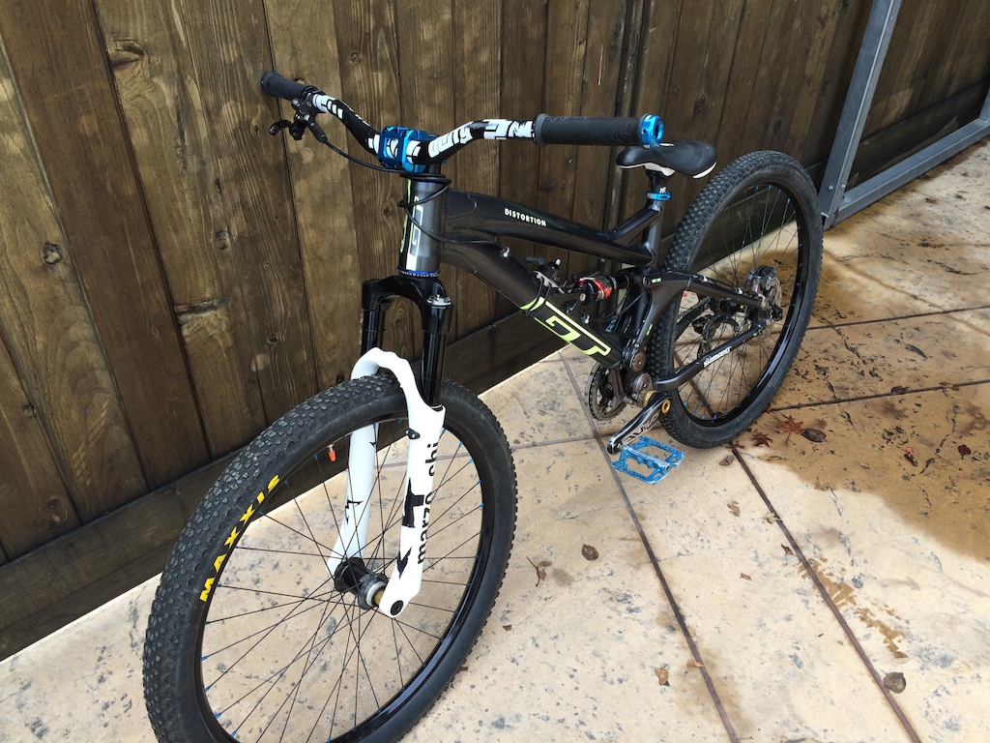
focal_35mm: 29
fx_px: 829
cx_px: 495
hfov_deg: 61.7
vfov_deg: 48.2
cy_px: 372
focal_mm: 4.15
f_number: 2.2
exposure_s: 1/209
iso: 32
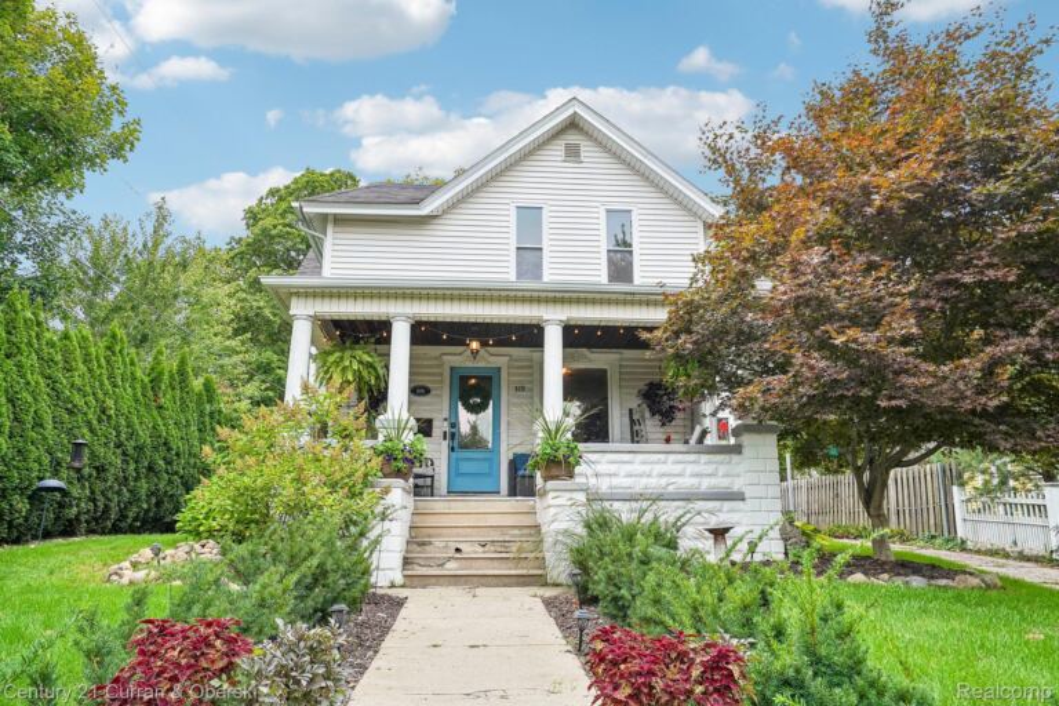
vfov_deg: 45.0
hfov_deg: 63.7
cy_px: 353
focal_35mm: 29
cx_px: 530
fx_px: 853
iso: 250
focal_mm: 29
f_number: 8
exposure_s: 1/100
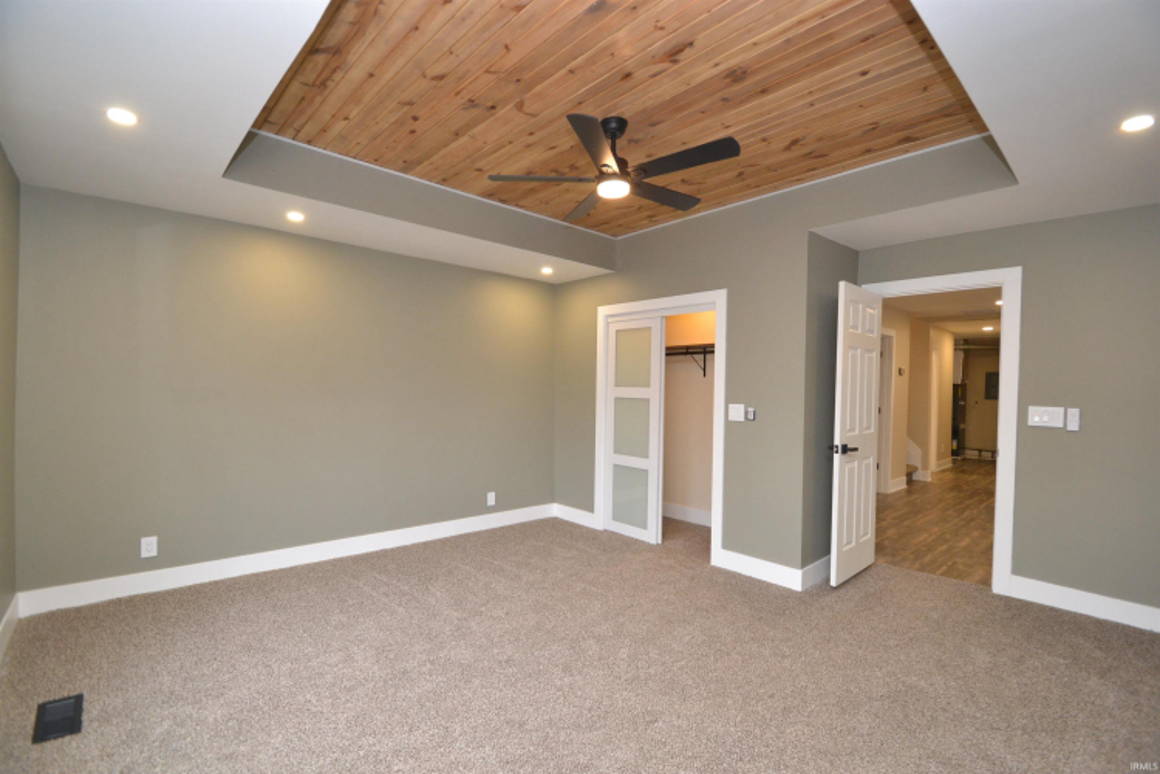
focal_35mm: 15
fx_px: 483
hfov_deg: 100.4
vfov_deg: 77.3
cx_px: 580
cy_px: 387
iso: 560
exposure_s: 1/60
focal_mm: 10
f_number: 3.5
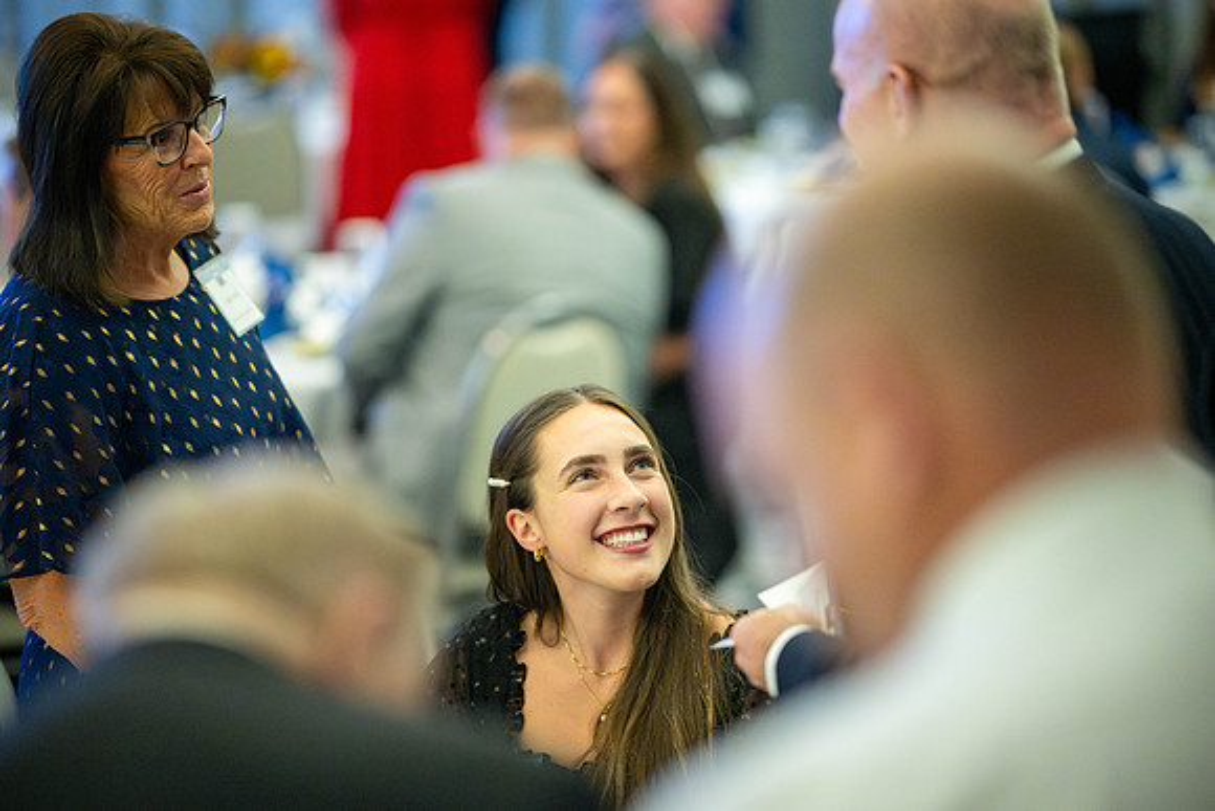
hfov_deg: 19.5
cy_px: 406
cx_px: 608
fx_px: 3544
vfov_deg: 13.0
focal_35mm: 105
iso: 6400
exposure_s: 1/500
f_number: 1.4
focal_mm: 105
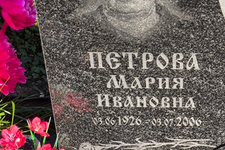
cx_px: 185
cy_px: 74
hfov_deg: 19.8
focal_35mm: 102
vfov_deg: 13.4
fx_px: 637
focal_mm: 4.71
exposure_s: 1/901
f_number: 1.7
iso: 50
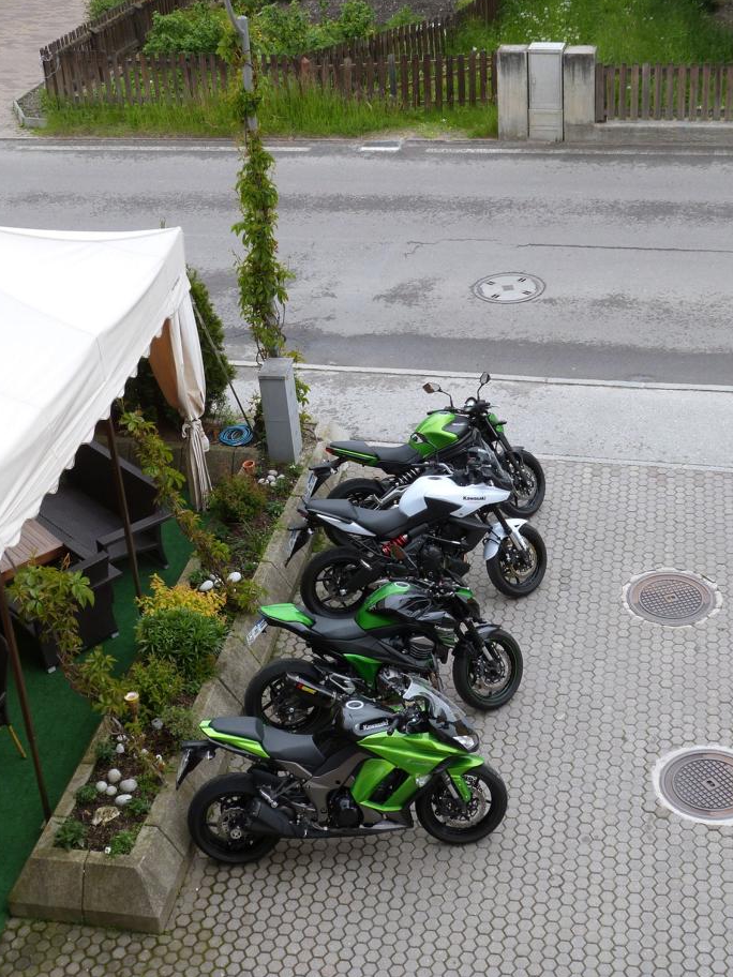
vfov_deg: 34.9
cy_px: 432
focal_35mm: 55
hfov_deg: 26.6
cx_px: 382
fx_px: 1553
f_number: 4
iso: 100
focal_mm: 8.7
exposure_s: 1/100
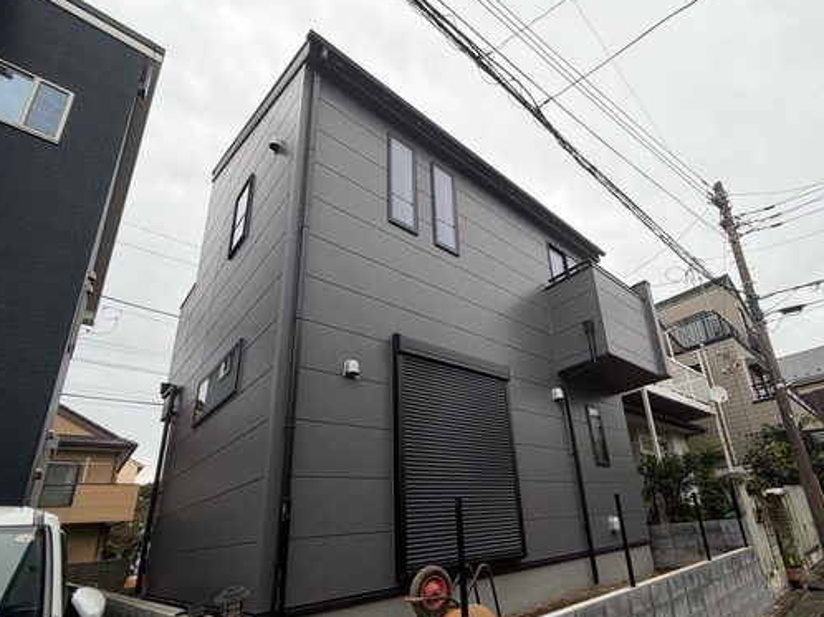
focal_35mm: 18
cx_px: 495
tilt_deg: +17.5
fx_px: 428
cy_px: 375
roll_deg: +6.5
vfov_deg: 70.7
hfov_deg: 86.7
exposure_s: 1/121
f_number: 2.2
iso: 64
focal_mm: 2.22
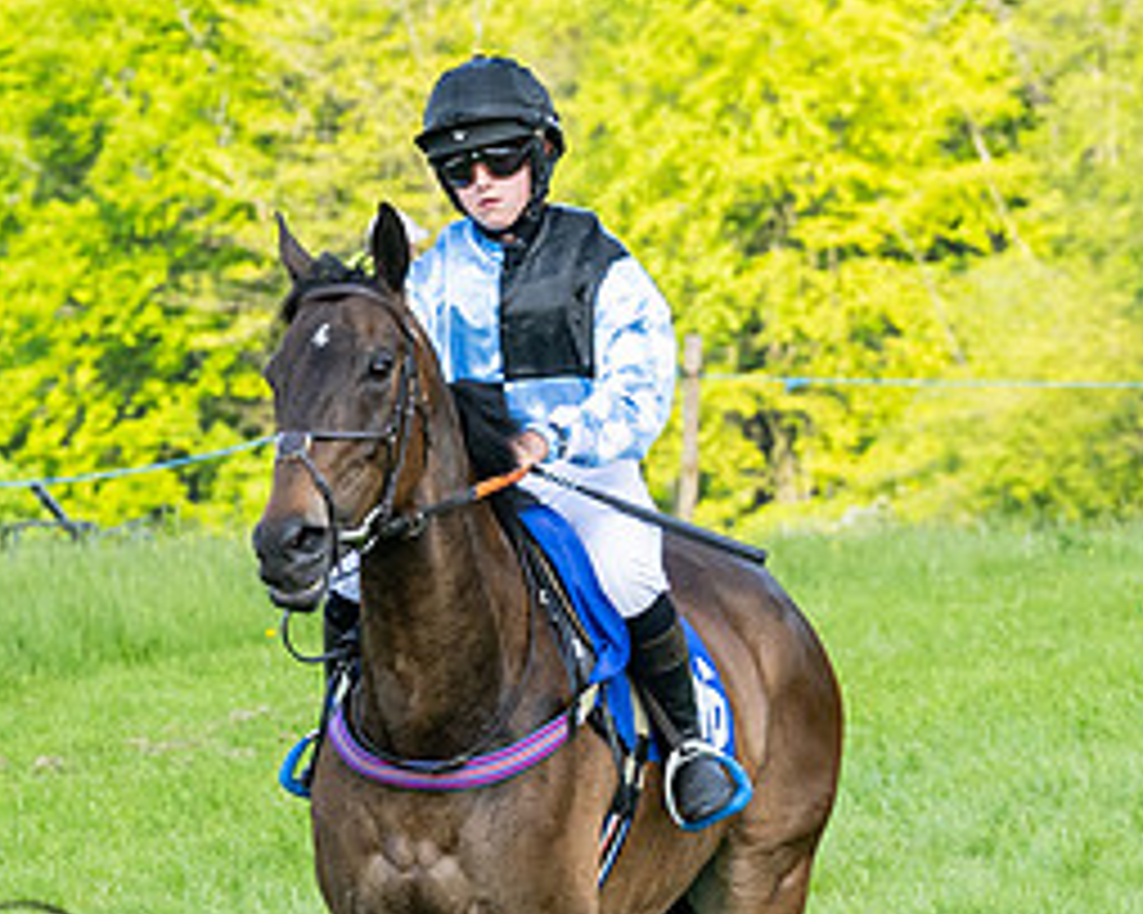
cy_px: 615
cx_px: 108
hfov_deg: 4.2
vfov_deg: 3.3
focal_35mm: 466
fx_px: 15758
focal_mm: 103
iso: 400
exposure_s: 1/1000
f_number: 5
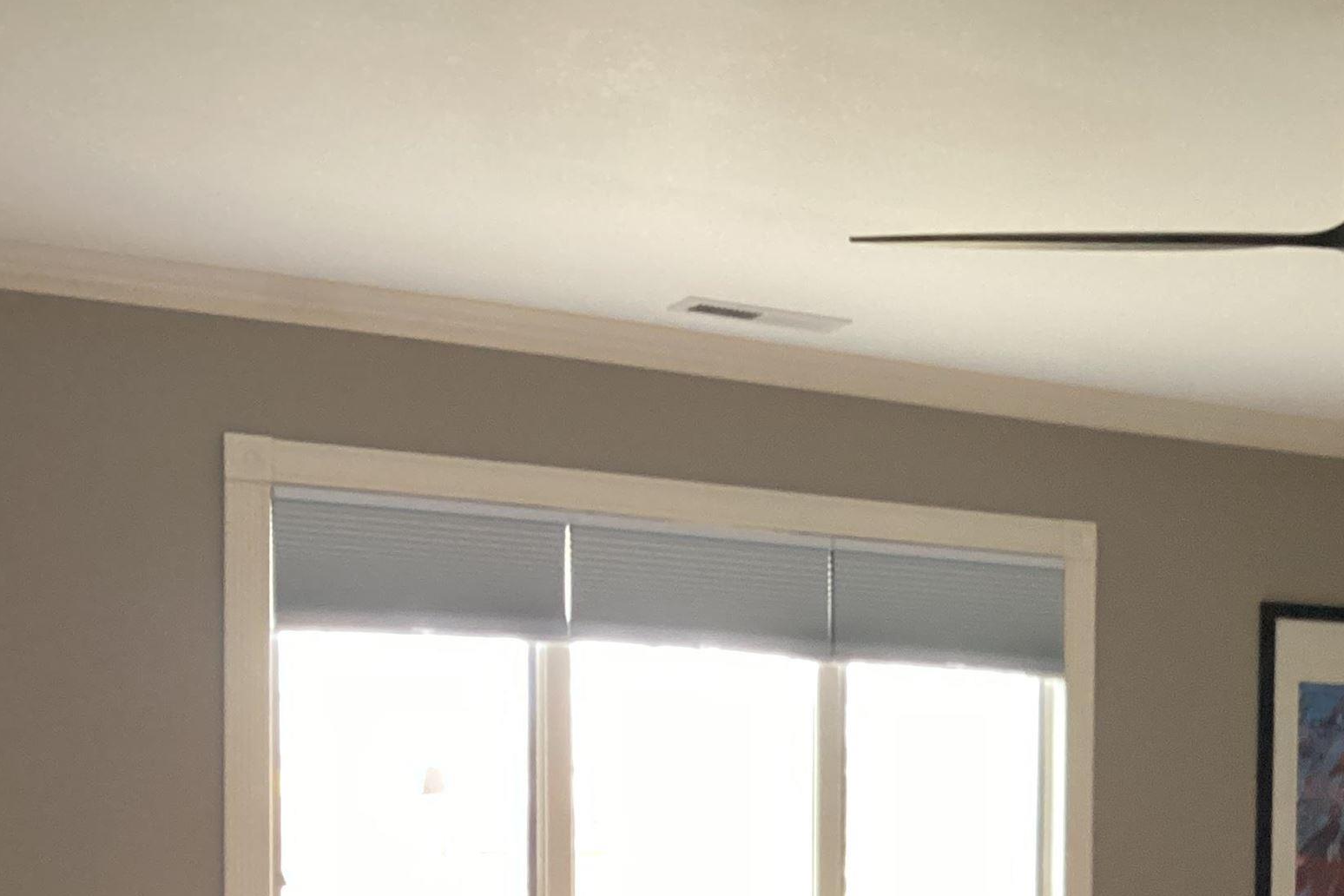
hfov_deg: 29.7
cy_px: 982
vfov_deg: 20.3
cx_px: 1275
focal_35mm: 64
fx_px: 2389
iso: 320
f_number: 2.4
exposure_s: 1/40
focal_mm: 3.3
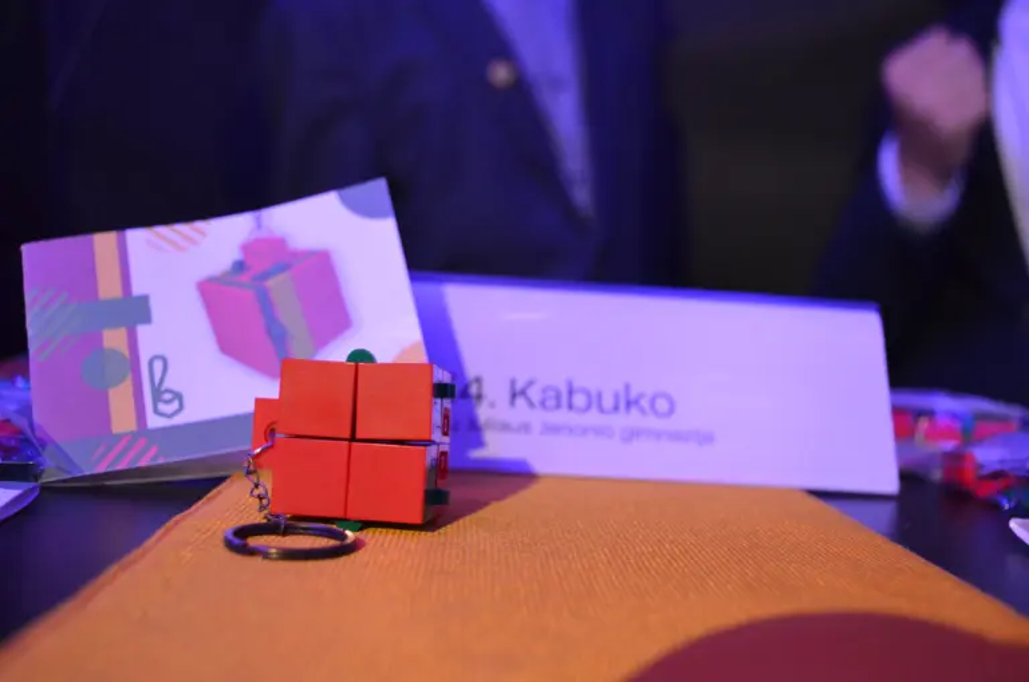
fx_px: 1198
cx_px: 514
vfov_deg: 31.8
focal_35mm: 42
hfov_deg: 46.5
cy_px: 341
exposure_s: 1/15
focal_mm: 28
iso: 3200
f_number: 4.5
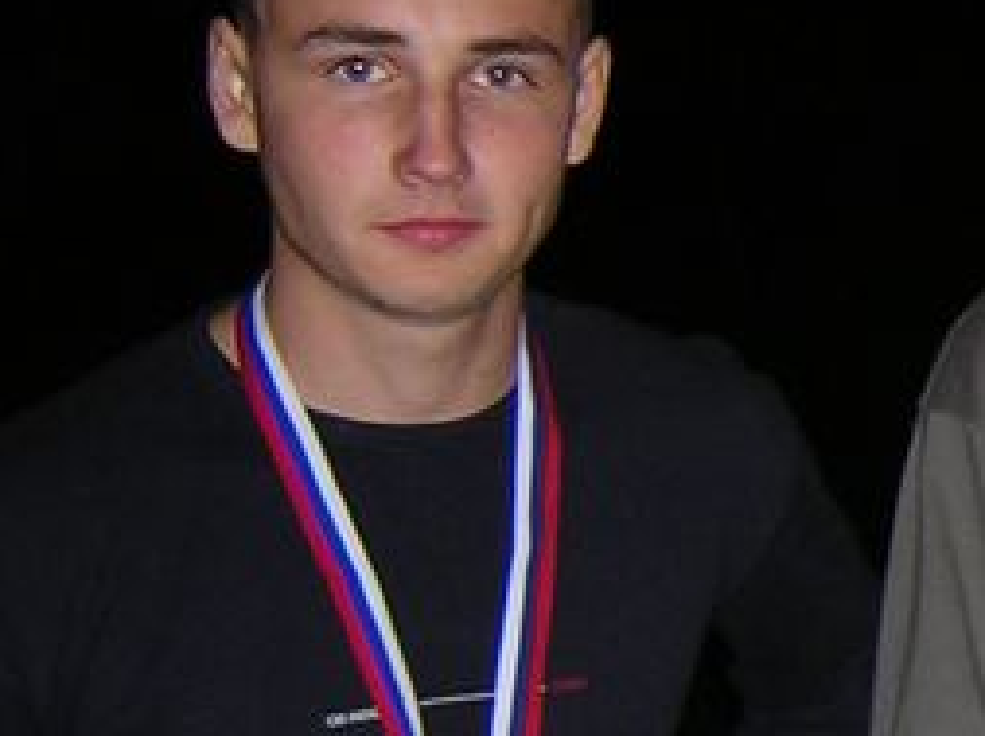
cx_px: 1491
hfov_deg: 15.8
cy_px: 378
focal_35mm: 114
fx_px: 3239
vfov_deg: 13.0
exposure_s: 1/60.1
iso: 118
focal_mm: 4.7
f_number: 2.6
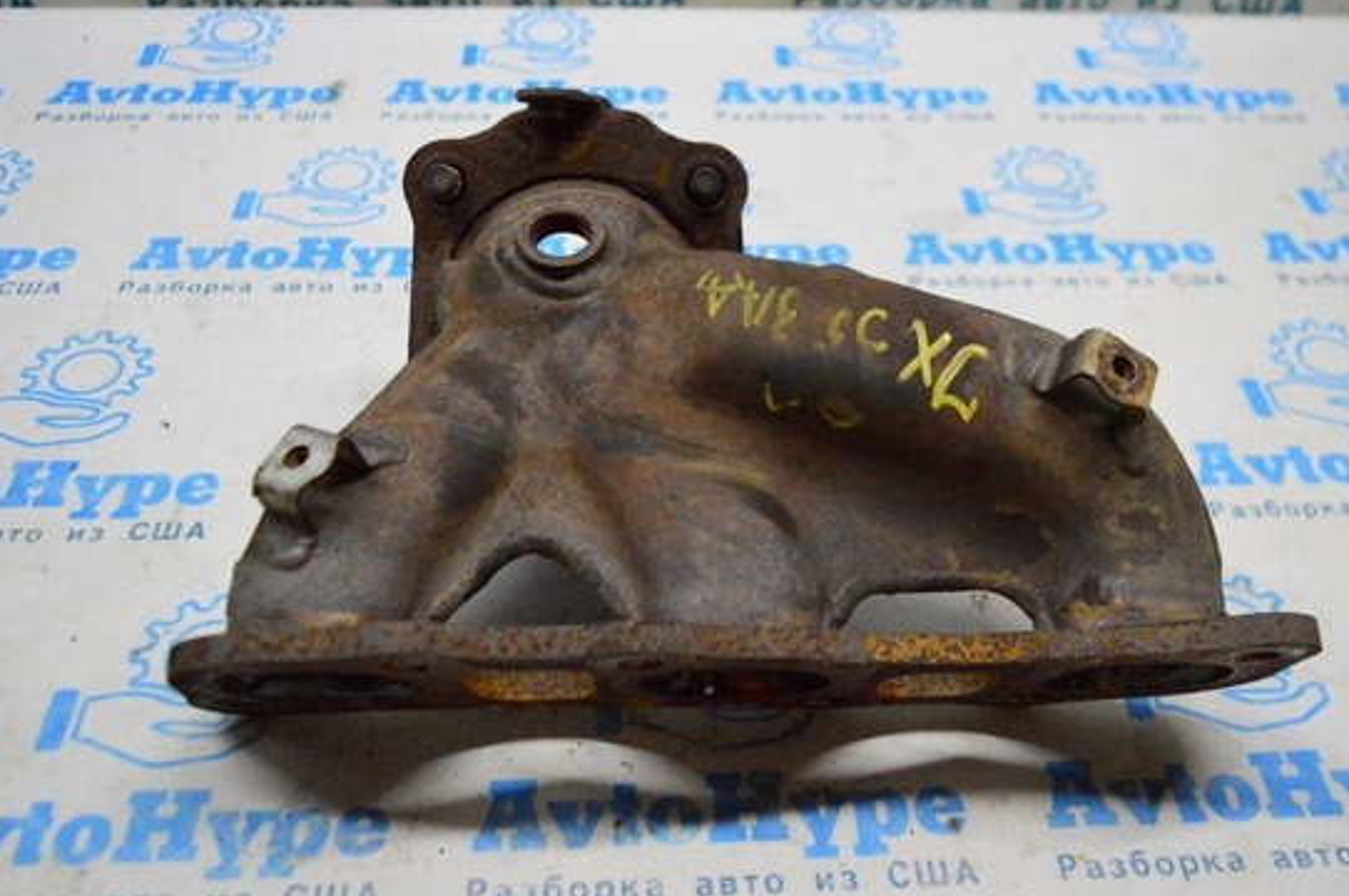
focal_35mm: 39
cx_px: 717
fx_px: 1460
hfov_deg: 49.6
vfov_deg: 34.1
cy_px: 375
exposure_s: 1/1000
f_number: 3.8
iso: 6400
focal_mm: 22
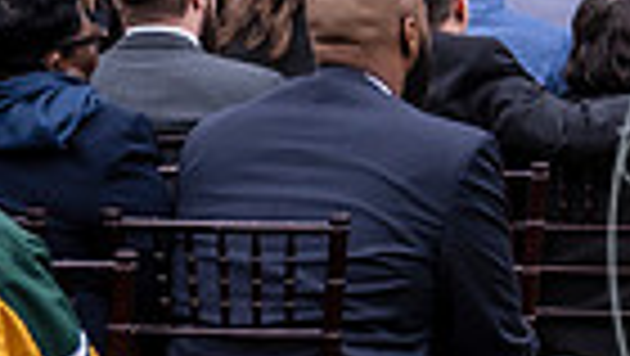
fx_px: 5082
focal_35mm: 304
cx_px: 1296
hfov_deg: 6.8
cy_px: -133
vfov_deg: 4.0
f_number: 2.8
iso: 250
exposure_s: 1/200
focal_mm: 70
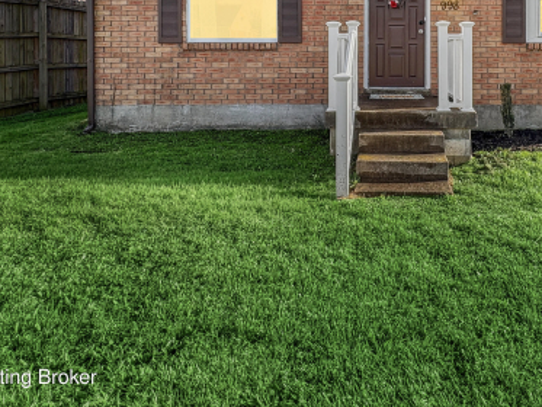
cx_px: 390
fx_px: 392
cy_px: 47
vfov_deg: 49.4
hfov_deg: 66.1
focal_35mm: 25
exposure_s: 1/550
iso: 64
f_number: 2.2
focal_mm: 2.22
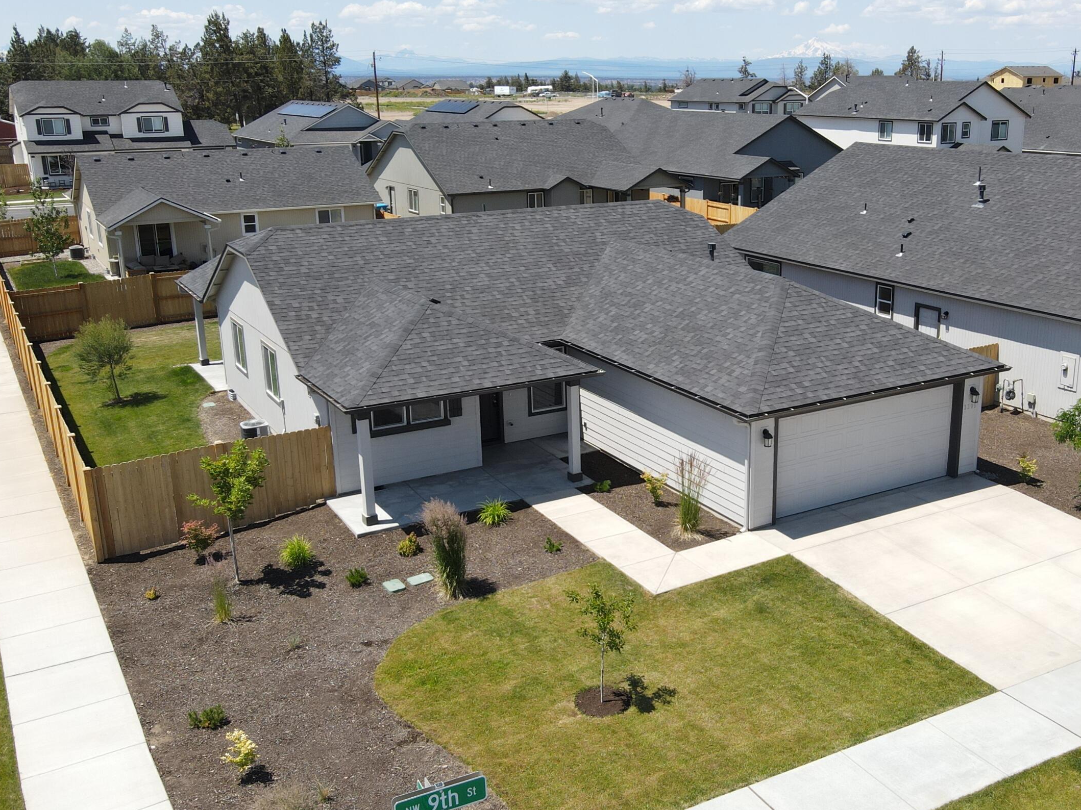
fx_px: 1062
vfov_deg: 41.8
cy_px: 401
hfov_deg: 53.7
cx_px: 636
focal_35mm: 34
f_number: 2.8
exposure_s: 1/500
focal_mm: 4.5
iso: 100
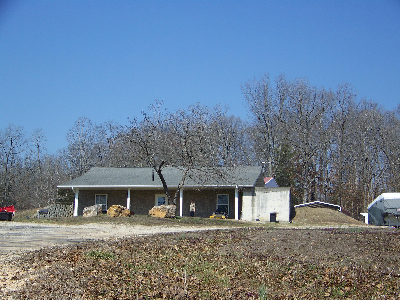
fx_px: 809
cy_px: 150
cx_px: 200
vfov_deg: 21.0
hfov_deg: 27.8
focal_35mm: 70
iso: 64
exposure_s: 1/1000
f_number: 3.2
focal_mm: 11.7
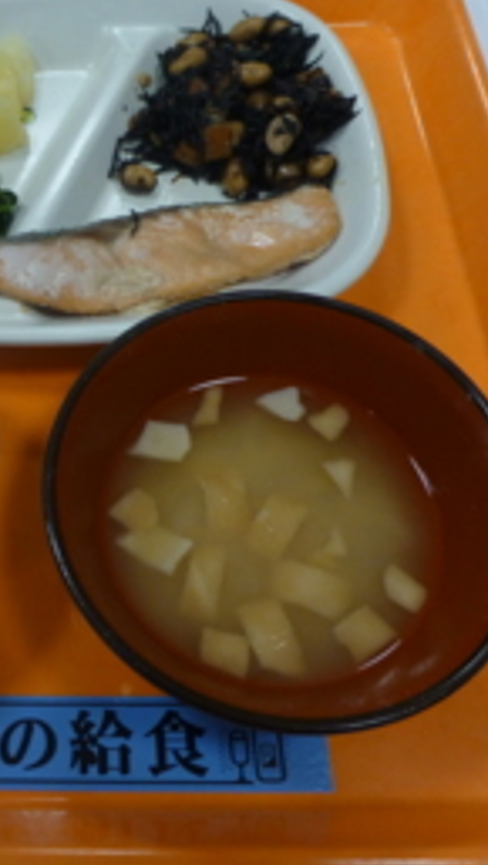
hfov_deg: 30.3
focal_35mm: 37
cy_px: 427
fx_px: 849
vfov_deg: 54.0
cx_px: 24
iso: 250
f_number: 3.3
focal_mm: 4.3
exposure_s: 1/60
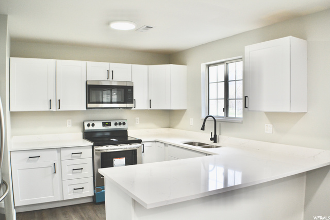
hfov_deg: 53.1
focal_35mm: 36
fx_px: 330
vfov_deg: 36.9
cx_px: 165
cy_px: 110
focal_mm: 24
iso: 400
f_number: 5
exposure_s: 1/100
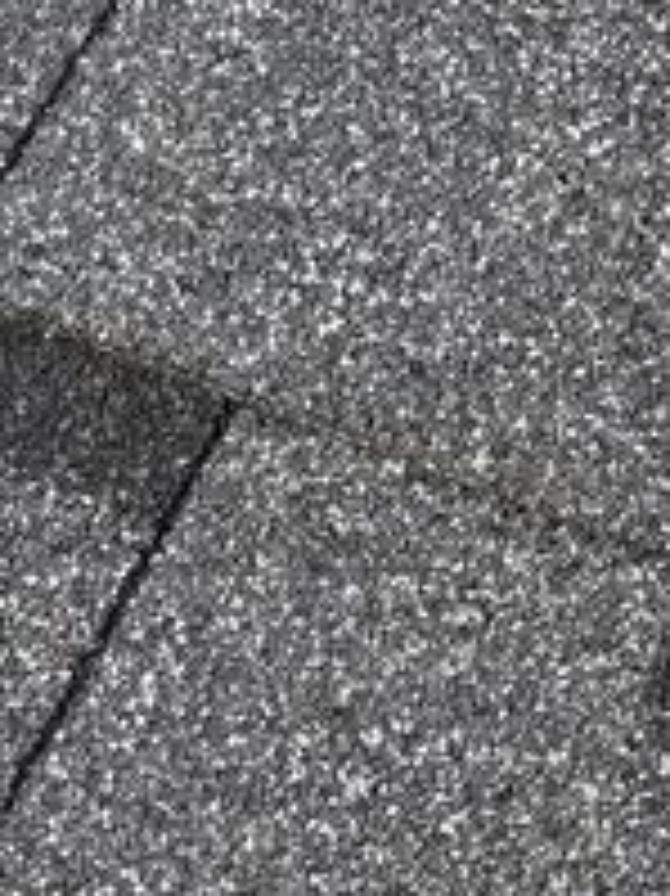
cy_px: 455
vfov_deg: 8.2
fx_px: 6226
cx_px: 306
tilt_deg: -48.9
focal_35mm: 241
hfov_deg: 6.2
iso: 50
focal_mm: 16.89
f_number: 2.8
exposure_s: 1/638
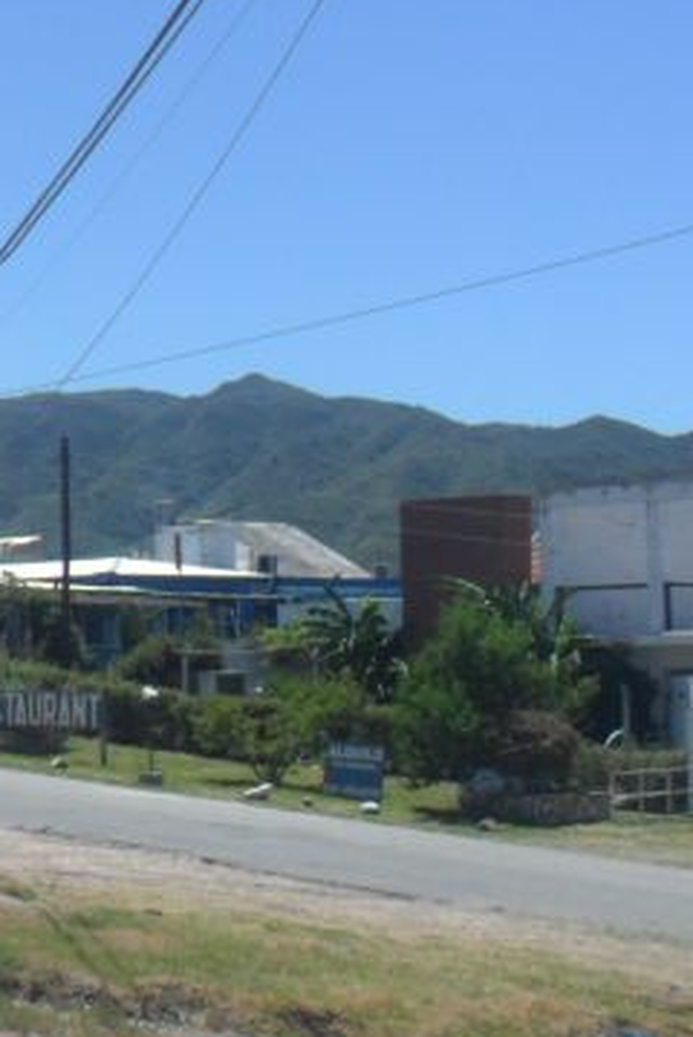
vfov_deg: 25.3
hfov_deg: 16.8
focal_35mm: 80
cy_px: 569
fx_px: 2305
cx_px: 23
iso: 80
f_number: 8.9
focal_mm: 4.9
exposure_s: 1/250
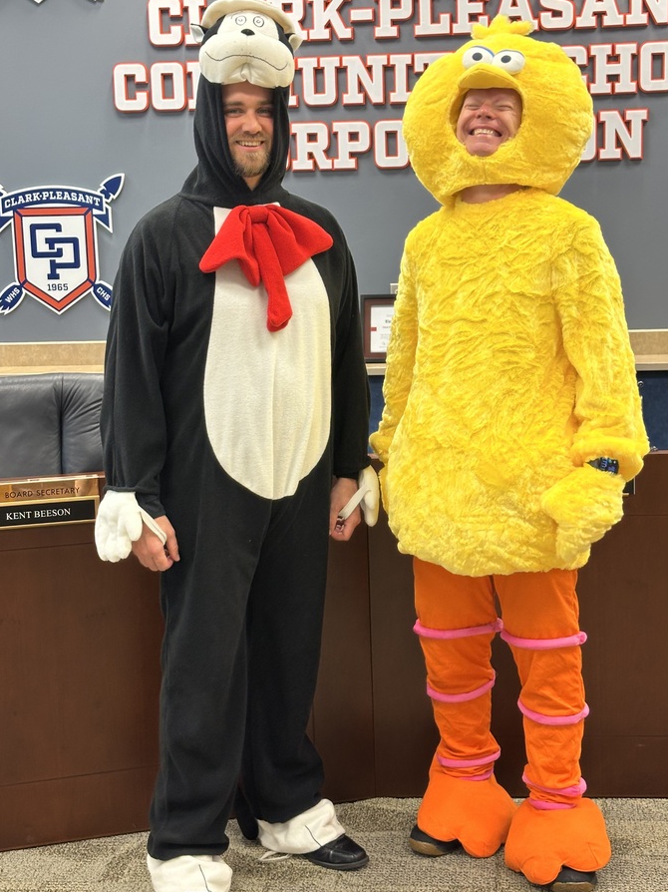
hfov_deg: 26.5
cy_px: 414
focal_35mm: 55
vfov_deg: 34.9
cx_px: 374
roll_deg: +0.6
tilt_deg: -5.8
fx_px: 1416
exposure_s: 1/60
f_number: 1.78
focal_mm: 6.86
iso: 100
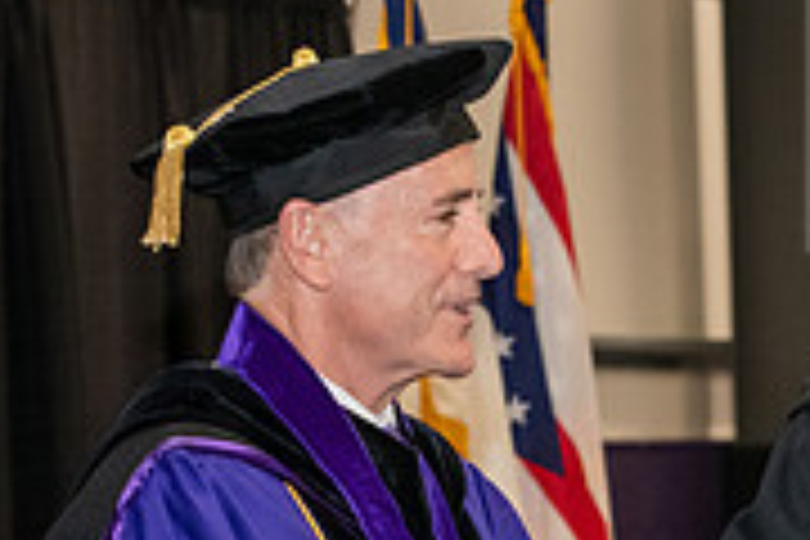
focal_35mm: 225
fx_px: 5062
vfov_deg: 6.1
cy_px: 421
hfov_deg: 9.1
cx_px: 670
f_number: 5.6
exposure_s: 1/200
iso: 2500
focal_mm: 70
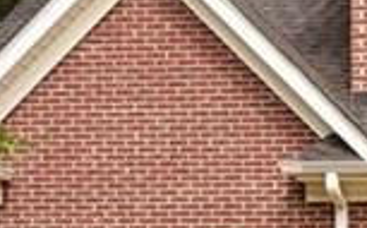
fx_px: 2047
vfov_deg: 6.4
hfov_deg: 9.4
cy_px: 78
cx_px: 820
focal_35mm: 205
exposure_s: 1/500
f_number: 8
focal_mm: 30
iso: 200
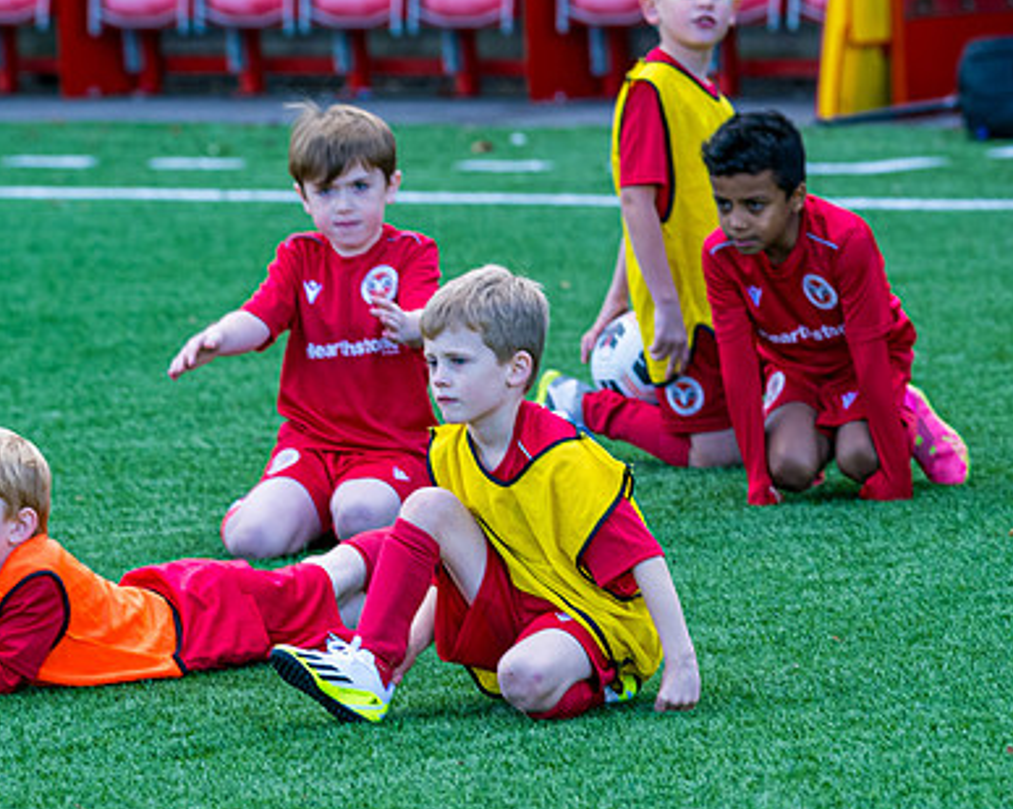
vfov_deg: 4.3
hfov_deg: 5.4
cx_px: 516
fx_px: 10785
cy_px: 410
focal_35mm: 360
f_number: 4
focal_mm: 135
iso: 400
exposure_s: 1/640
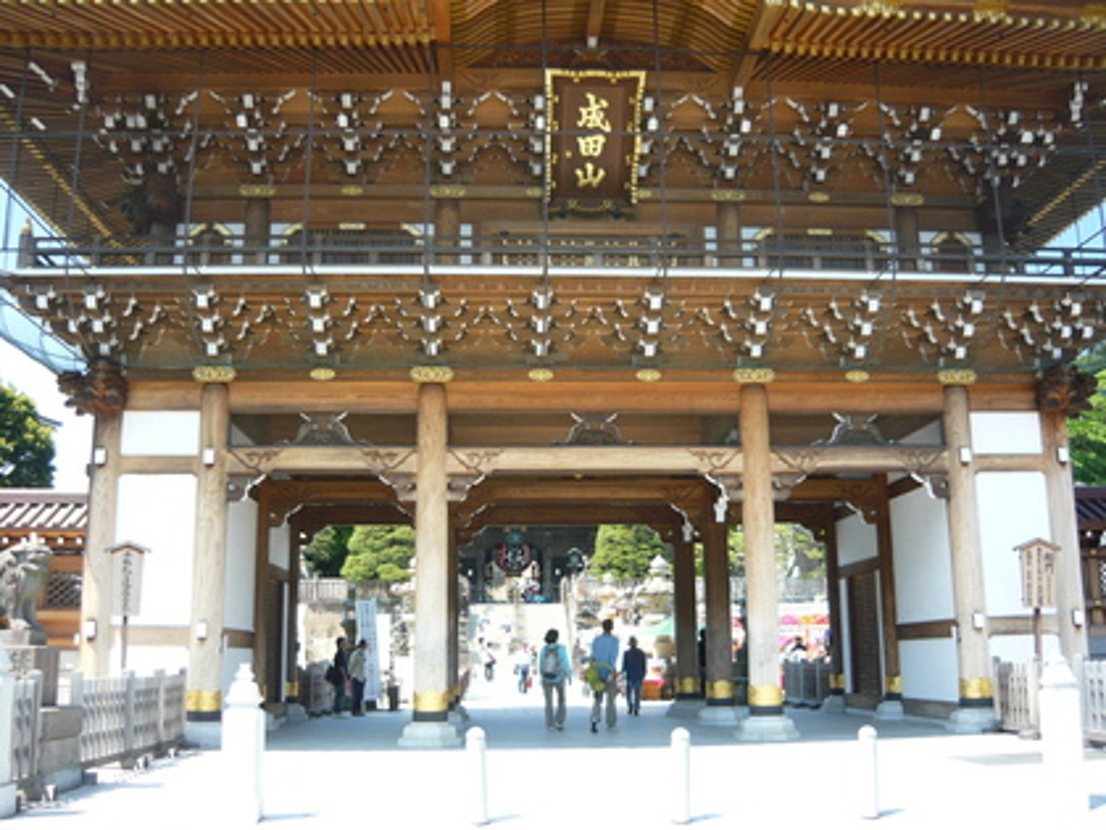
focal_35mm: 33
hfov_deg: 55.4
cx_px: 553
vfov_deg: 42.9
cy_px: 415
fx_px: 1054
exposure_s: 1/320
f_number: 2.8
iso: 100
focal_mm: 5.5
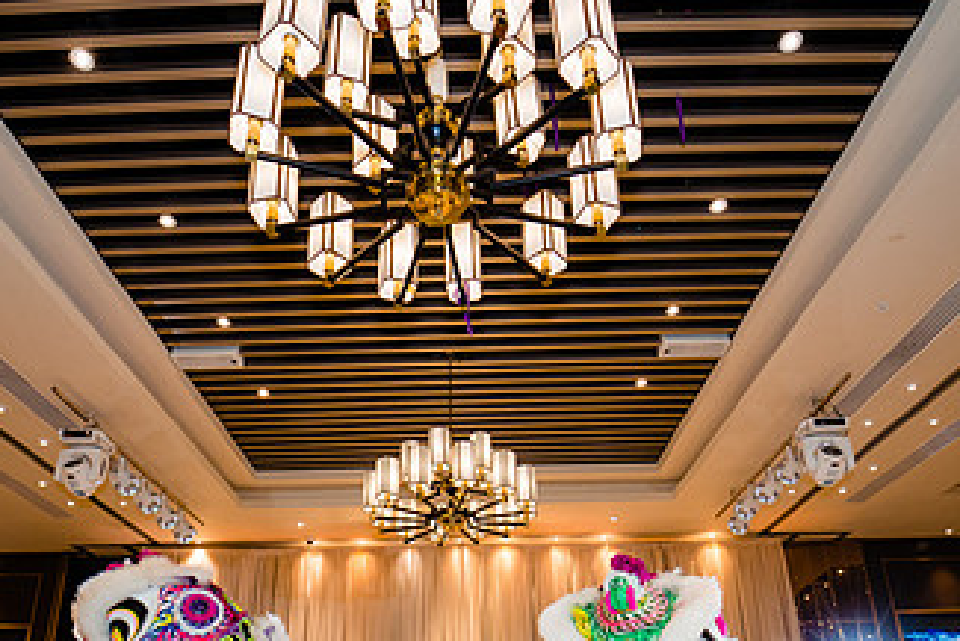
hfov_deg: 71.5
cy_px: 530
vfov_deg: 47.9
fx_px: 667
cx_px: 470
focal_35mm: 25
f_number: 4
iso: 1250
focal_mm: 14
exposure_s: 1/160
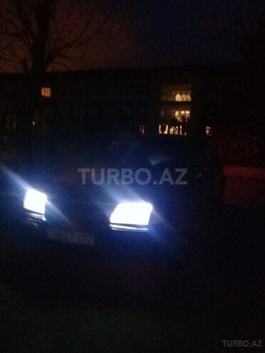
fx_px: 316
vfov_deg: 58.4
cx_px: 132
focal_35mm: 31
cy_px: 176
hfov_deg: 45.4
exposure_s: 1/17
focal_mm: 3.3
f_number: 2.2
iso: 1250
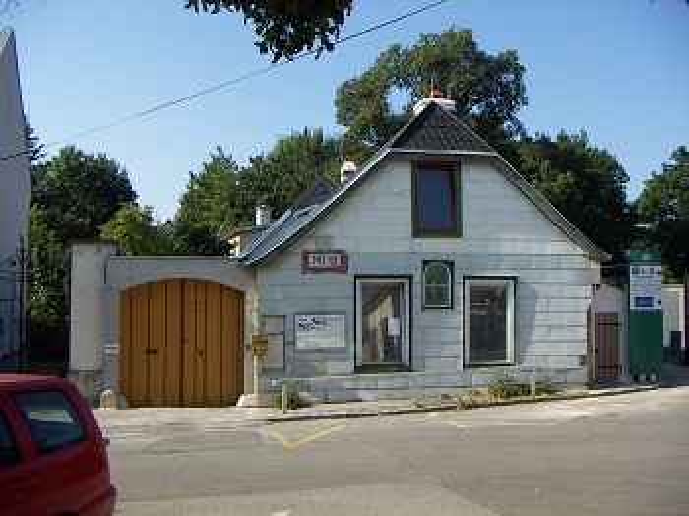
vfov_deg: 39.6
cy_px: 258
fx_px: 716
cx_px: 344
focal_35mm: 36
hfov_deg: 51.4
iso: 50
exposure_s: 1/160
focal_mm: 4.7
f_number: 6.7
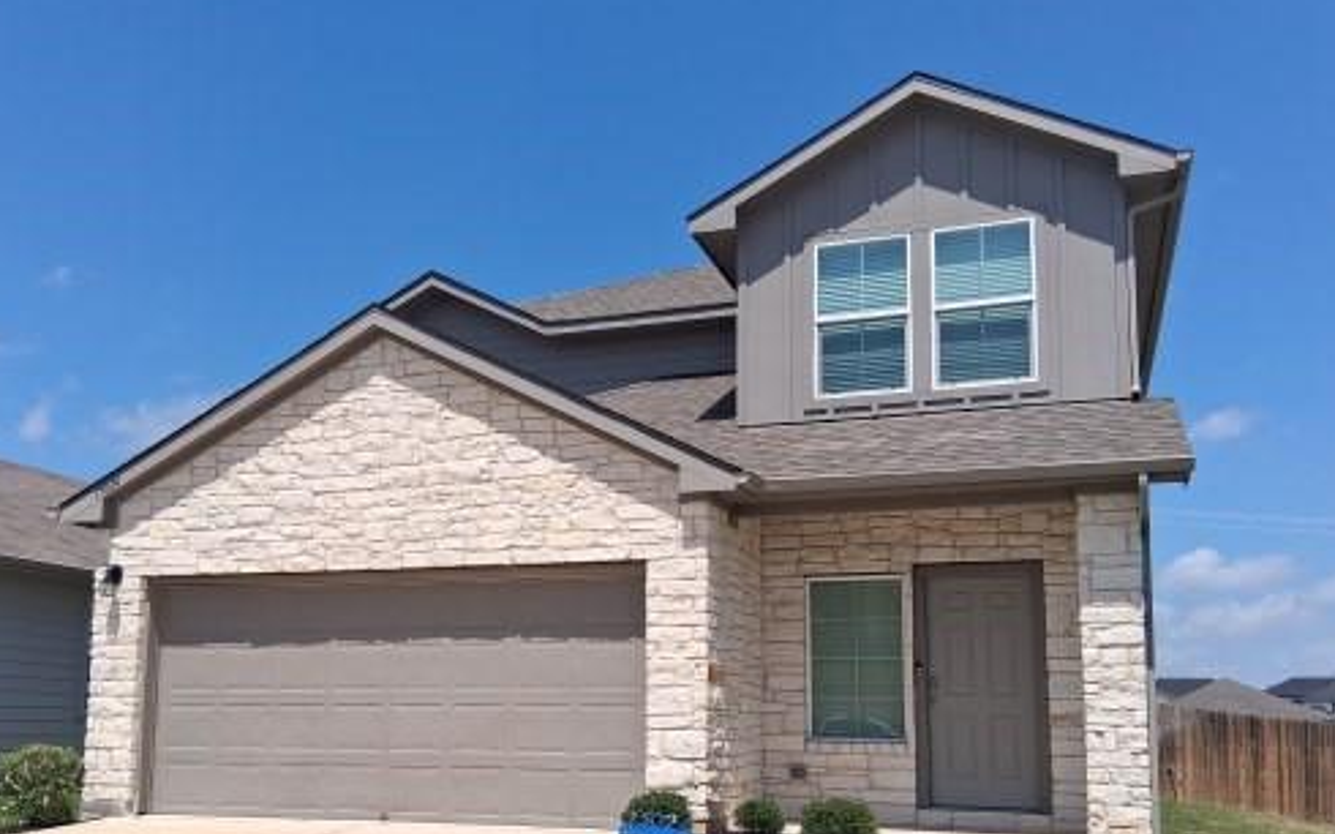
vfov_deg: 35.0
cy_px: 551
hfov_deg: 53.9
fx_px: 1309
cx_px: 586
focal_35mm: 36
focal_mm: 3.98
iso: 25
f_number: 1.8
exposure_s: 1/758
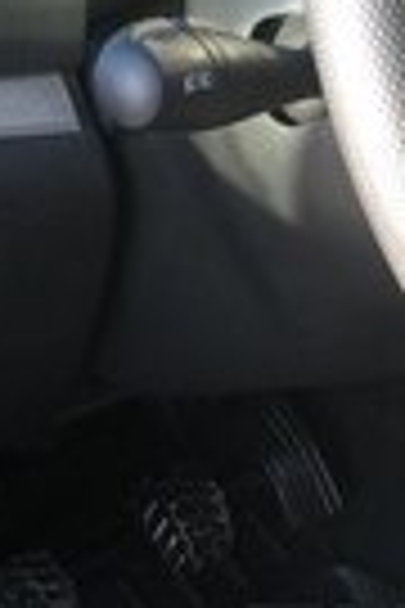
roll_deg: +0.3
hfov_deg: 11.8
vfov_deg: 17.8
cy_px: 658
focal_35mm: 111
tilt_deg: -38.7
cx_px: 594
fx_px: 1873
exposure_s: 1/100
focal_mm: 4.15
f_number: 2.2
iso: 32
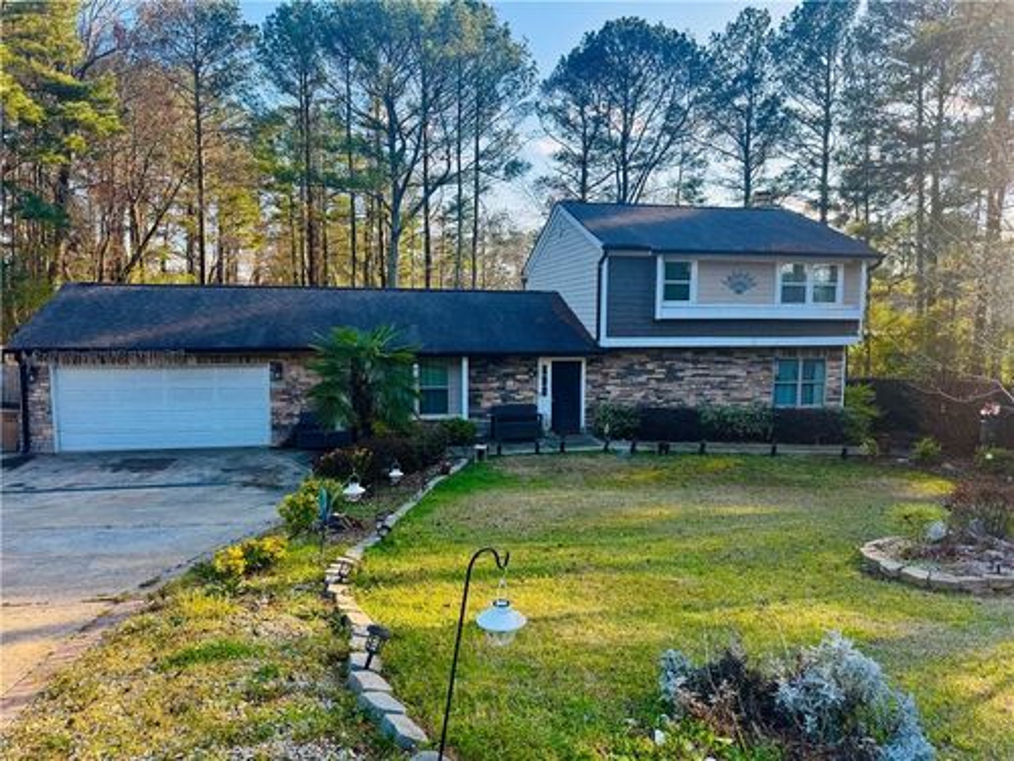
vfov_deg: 56.8
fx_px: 703
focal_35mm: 24
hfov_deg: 71.6
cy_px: 380
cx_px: 507
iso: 80
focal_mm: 6.76
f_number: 1.78
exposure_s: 1/658
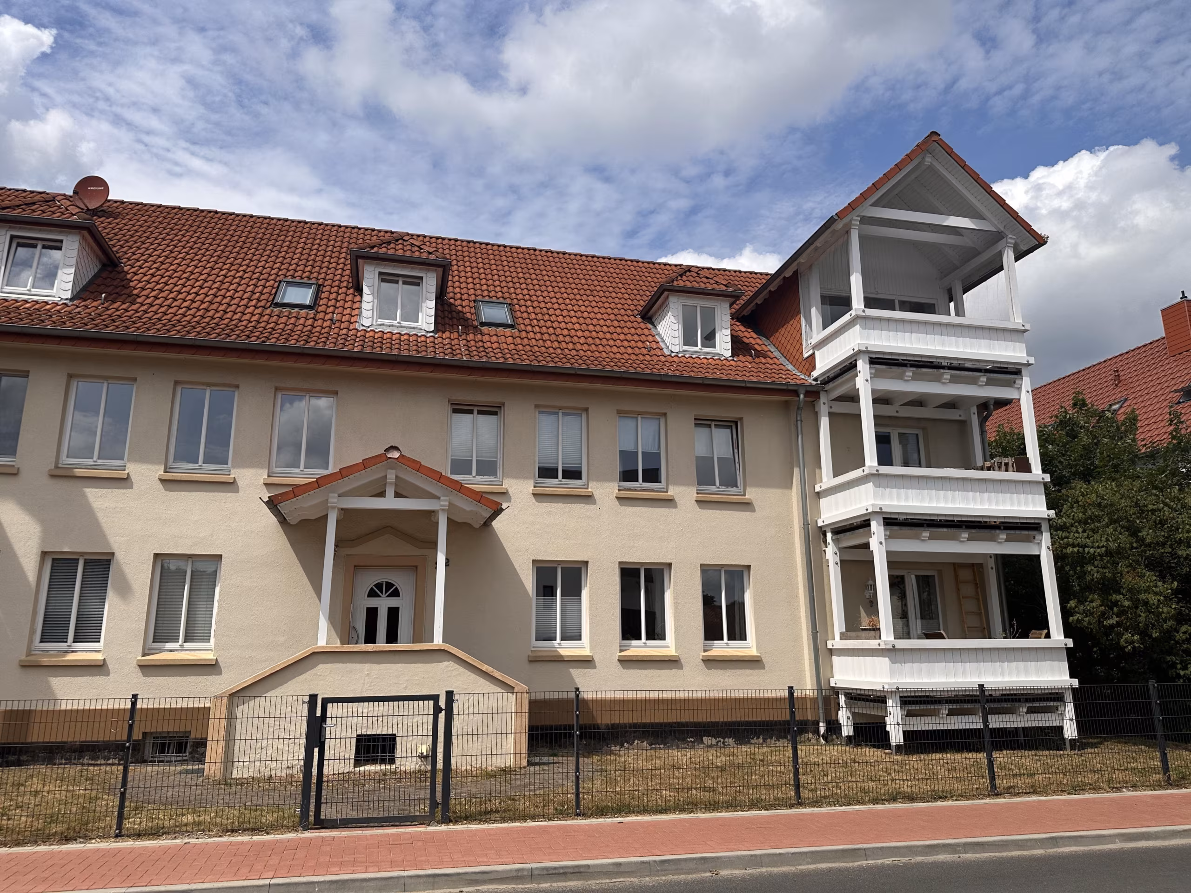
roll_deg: +0.6
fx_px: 826
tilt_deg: +13.0
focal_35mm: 24
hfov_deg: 71.6
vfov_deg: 56.8
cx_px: 596
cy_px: 446
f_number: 1.78
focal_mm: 6.86
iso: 80
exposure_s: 1/8929
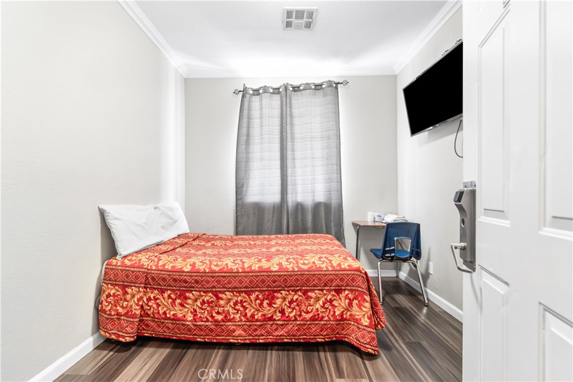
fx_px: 239
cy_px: 191
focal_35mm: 15
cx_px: 286
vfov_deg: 77.3
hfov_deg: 100.4
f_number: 7.1
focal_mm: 10
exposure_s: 1/2
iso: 320
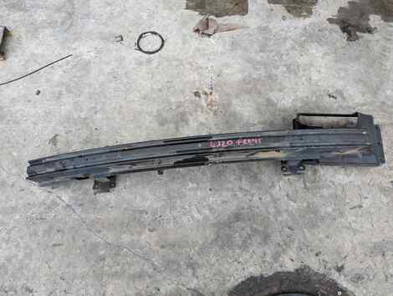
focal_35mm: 24
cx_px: 196
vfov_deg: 56.9
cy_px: 148
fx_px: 273
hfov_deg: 71.5
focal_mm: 6.81
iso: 47
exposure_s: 1/390
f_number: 1.85
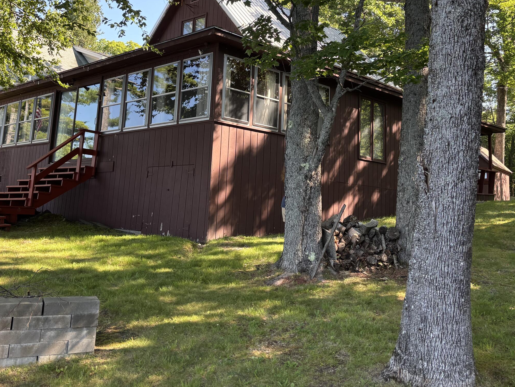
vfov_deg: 36.2
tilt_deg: +10.0
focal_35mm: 39
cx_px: 265
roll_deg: -3.0
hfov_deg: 47.9
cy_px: 114
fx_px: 580
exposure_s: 1/209
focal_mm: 5.96
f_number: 1.6
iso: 40
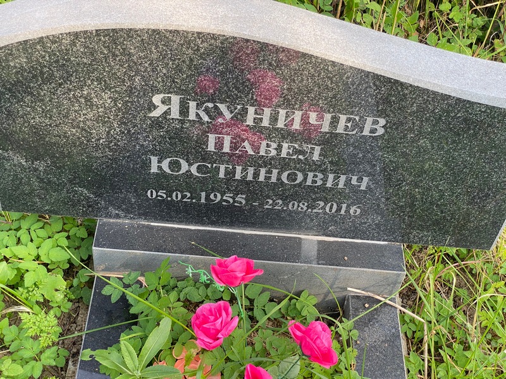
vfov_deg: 28.0
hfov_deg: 36.8
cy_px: 190
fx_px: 760
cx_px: 253
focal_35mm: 52
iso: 20
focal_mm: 6
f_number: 2
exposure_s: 1/140
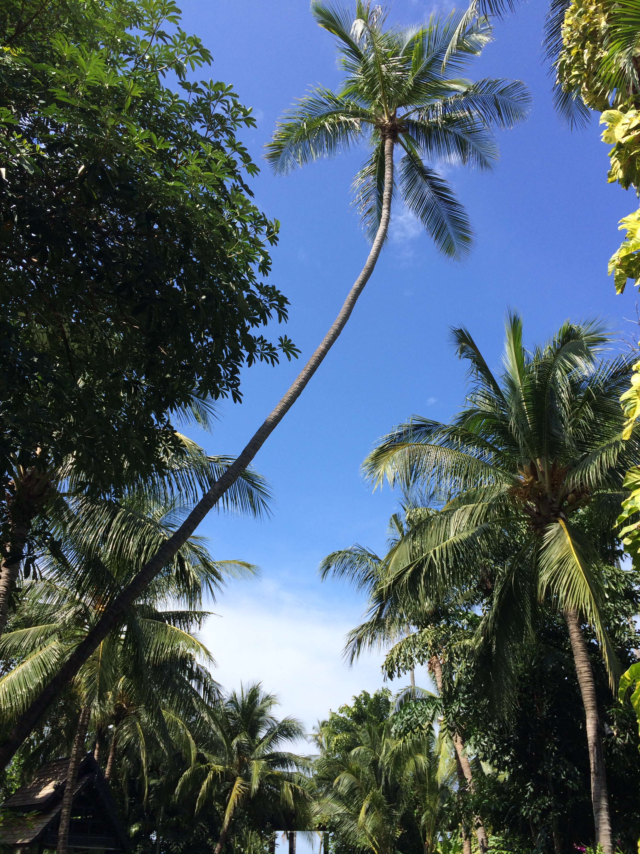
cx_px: 320
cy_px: 427
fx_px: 740
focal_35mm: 30
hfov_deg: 46.8
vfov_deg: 60.0
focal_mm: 4.12
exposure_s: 1/1466
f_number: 2.2
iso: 32
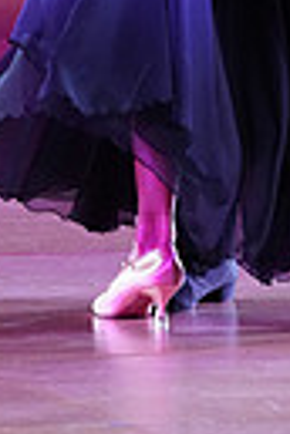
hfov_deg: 1.6
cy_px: -387
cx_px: 305
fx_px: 10198
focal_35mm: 844
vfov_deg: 2.4
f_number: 4
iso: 3200
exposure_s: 1/400
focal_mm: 187
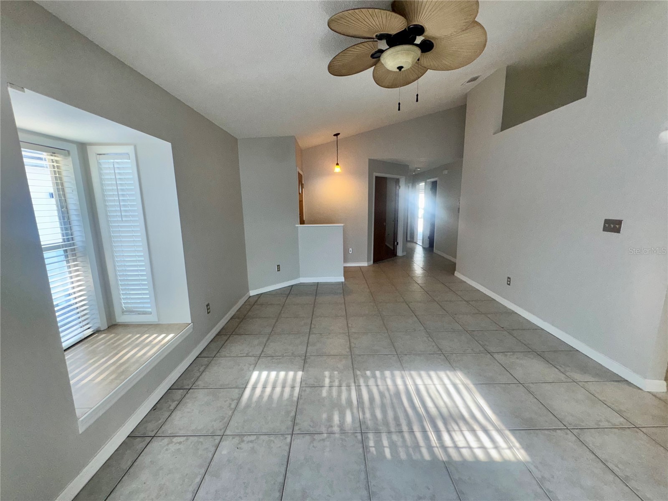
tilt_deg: -11.3
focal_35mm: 14
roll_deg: +0.2
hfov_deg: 102.1
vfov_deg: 85.7
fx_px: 270
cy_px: 250
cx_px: 334
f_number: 2.2
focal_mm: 2.22
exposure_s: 1/120
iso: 100
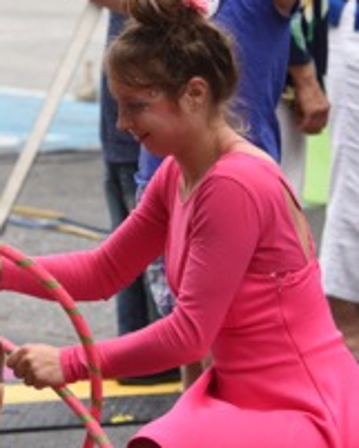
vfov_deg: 5.2
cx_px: 41
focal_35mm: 374
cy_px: 114
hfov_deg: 4.1
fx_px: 4963
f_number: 7.1
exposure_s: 1/500
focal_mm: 125
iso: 500
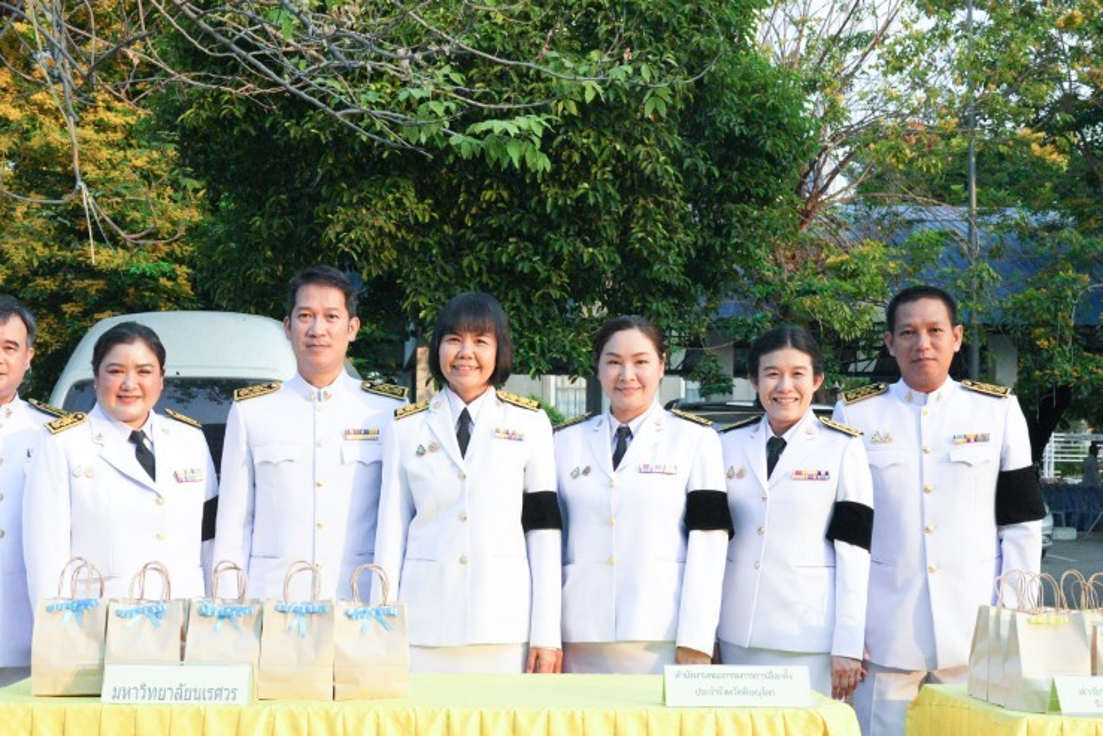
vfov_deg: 25.5
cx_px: 463
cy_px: 420
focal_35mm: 53
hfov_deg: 37.4
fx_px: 1624
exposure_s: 1/2000
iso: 8000
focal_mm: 34
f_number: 8
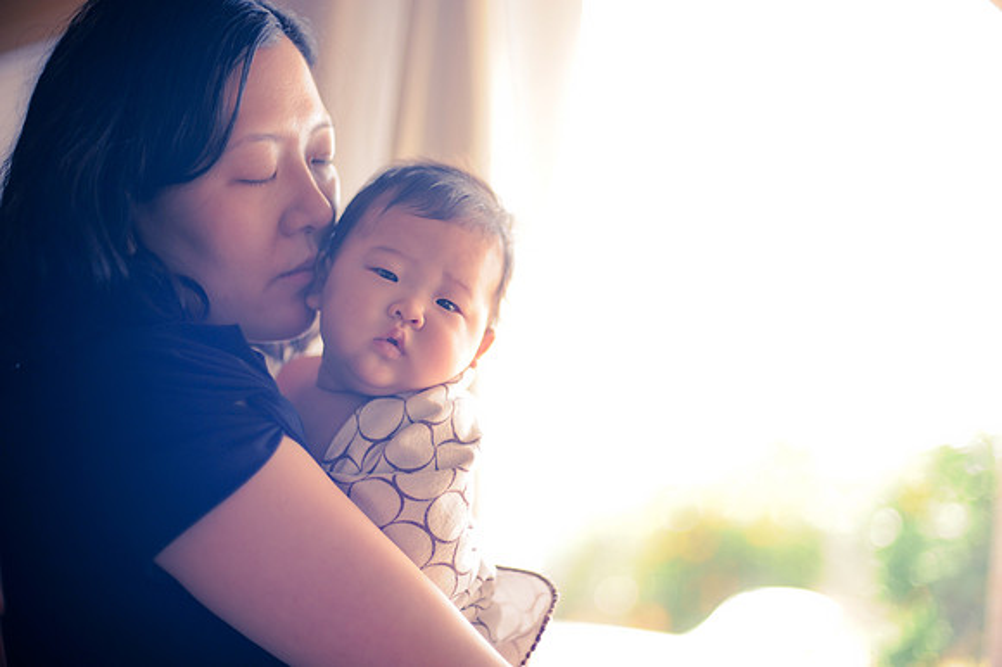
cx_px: 501
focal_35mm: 50
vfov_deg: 27.0
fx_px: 1391
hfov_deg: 39.6
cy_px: 334
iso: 200
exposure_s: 1/125
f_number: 1.4
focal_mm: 50
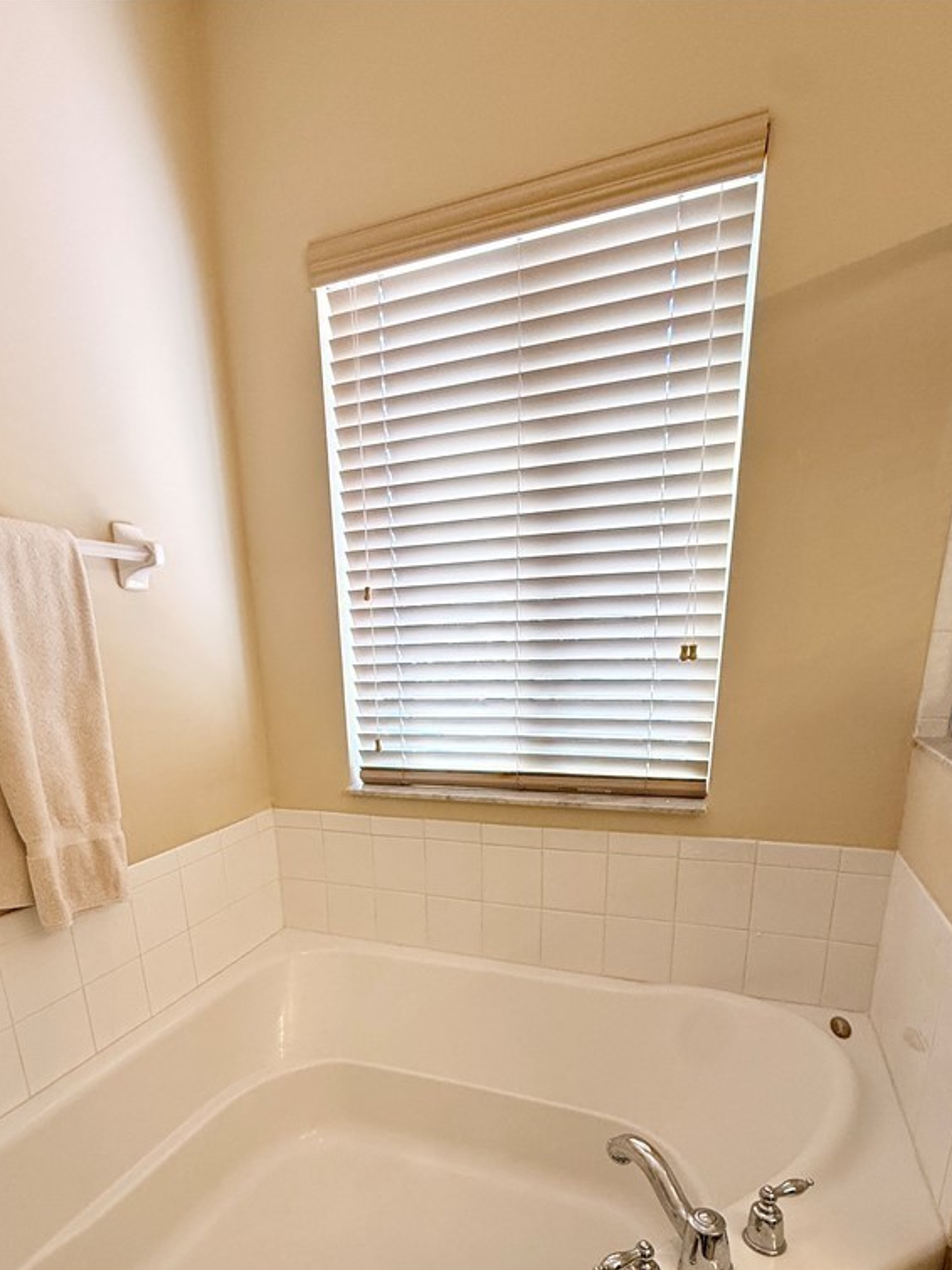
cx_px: 419
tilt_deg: -15.8
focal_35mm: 19
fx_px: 697
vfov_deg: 81.5
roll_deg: +1.8
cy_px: 858
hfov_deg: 68.4
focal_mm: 2.22
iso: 125
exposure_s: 1/120
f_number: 2.2
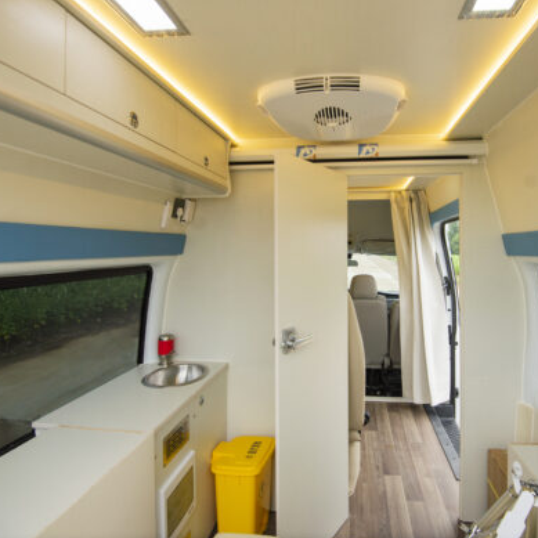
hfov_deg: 71.2
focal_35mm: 21
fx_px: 369
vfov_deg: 72.1
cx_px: 329
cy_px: 265
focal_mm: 16
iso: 100
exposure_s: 1/400
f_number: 4.5
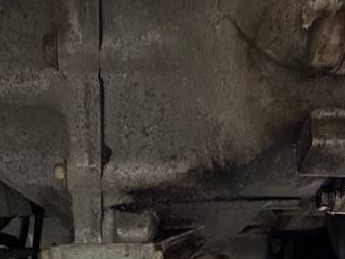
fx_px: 538
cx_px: 104
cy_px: 405
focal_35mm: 54
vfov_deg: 21.8
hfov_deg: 35.1
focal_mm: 2.22
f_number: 2.2
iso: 320
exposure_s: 1/96
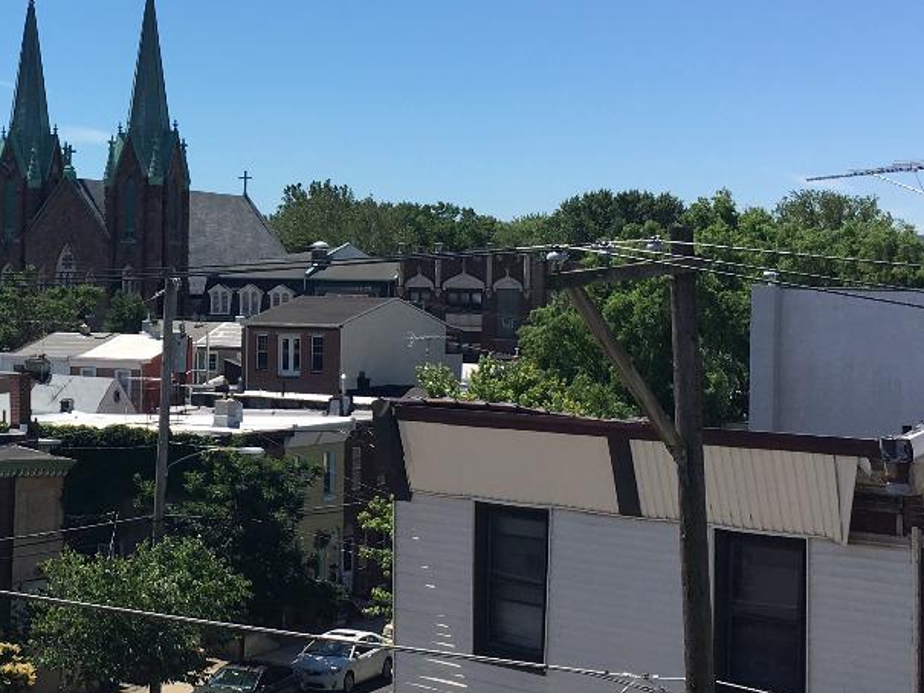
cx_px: 121
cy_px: 276
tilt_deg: +2.4
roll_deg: -0.6
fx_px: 1842
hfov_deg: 27.3
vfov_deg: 21.3
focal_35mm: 69
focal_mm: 4.15
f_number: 2.2
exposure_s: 1/1672
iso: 25
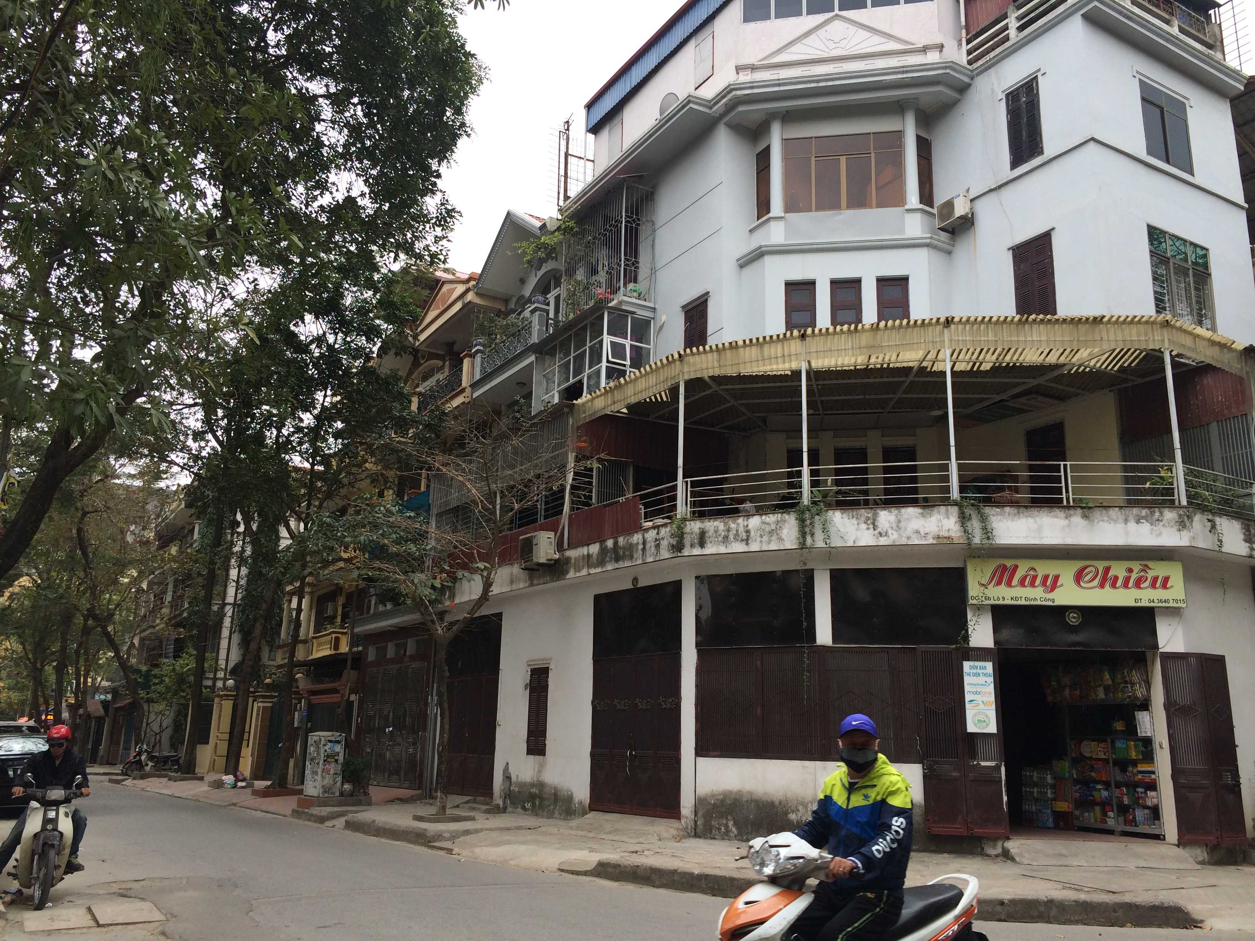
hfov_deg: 60.0
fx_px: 1088
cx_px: 628
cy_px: 470
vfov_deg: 46.8
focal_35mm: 30
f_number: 2.2
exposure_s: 1/494
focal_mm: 4.12
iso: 32
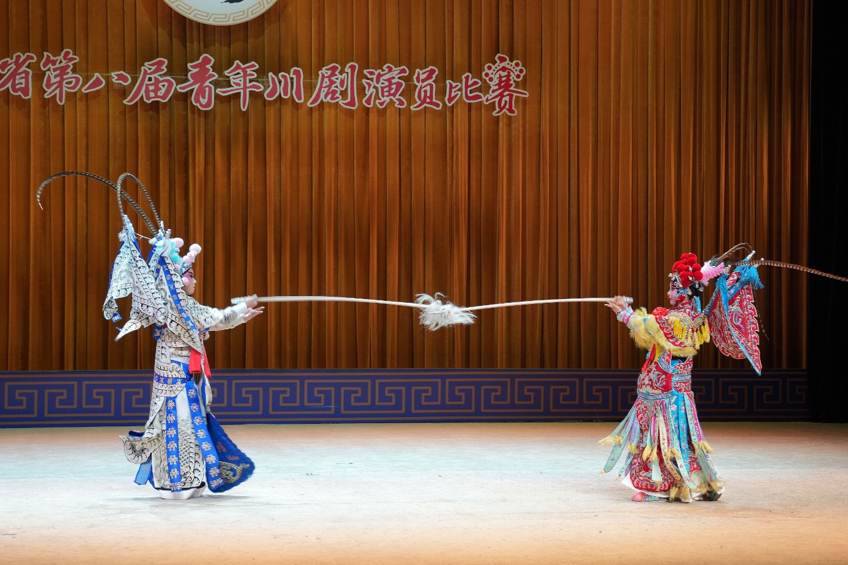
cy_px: 283
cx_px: 419
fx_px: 1719
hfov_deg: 27.7
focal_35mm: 73
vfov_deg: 18.7
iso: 400
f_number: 4.5
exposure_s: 1/80
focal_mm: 72
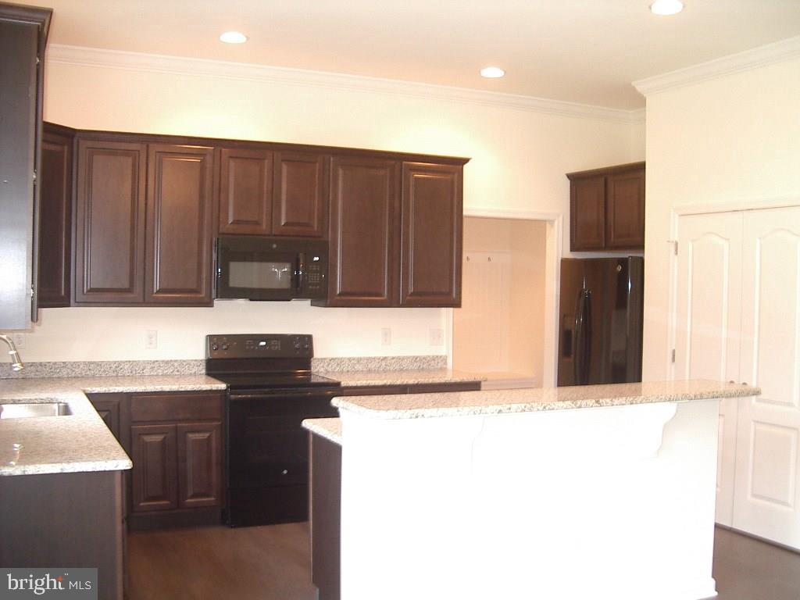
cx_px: 400
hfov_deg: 49.0
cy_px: 300
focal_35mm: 38
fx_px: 878
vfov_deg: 37.7
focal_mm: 5.8
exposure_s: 1/10
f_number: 2.6
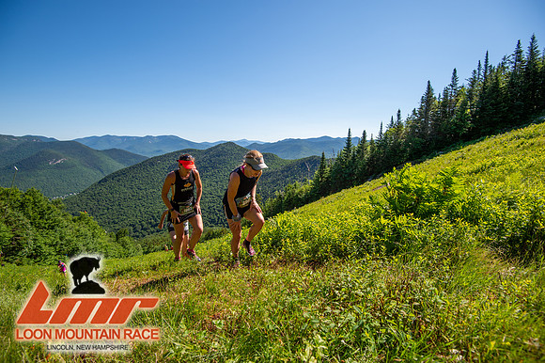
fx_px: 242
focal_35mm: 16
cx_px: 272
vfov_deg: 73.7
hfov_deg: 96.8
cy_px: 182
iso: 100
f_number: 5
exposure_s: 1/640
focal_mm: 16
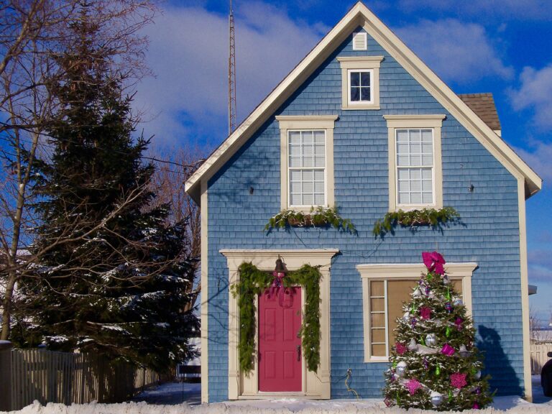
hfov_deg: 32.7
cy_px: 207
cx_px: 276
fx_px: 941
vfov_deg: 24.8
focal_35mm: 59
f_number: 7.1
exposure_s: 1/500
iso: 80
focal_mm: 10.5
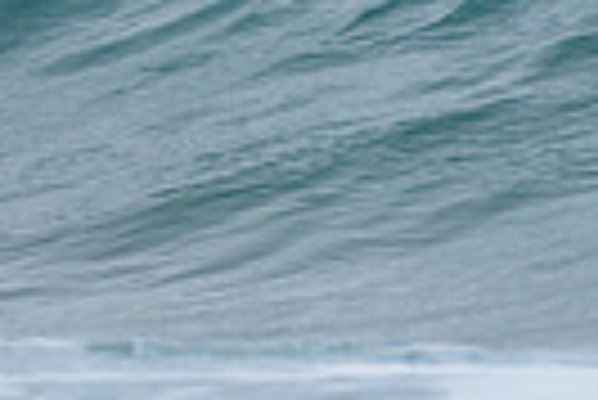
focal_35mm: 2669
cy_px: -171
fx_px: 44383
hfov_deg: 0.8
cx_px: -711
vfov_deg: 0.5
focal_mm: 500
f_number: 5.6
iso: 110
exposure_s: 1/2000
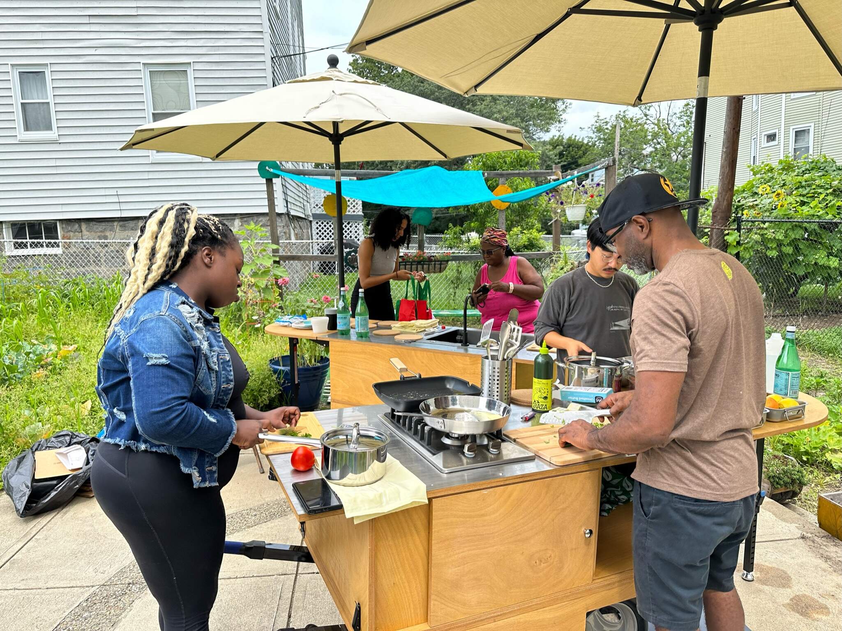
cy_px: 316
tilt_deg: -8.5
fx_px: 584
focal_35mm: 24
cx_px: 421
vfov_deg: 56.8
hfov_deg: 71.6
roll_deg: +2.8
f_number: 1.78
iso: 80
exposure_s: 1/1198
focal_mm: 6.86
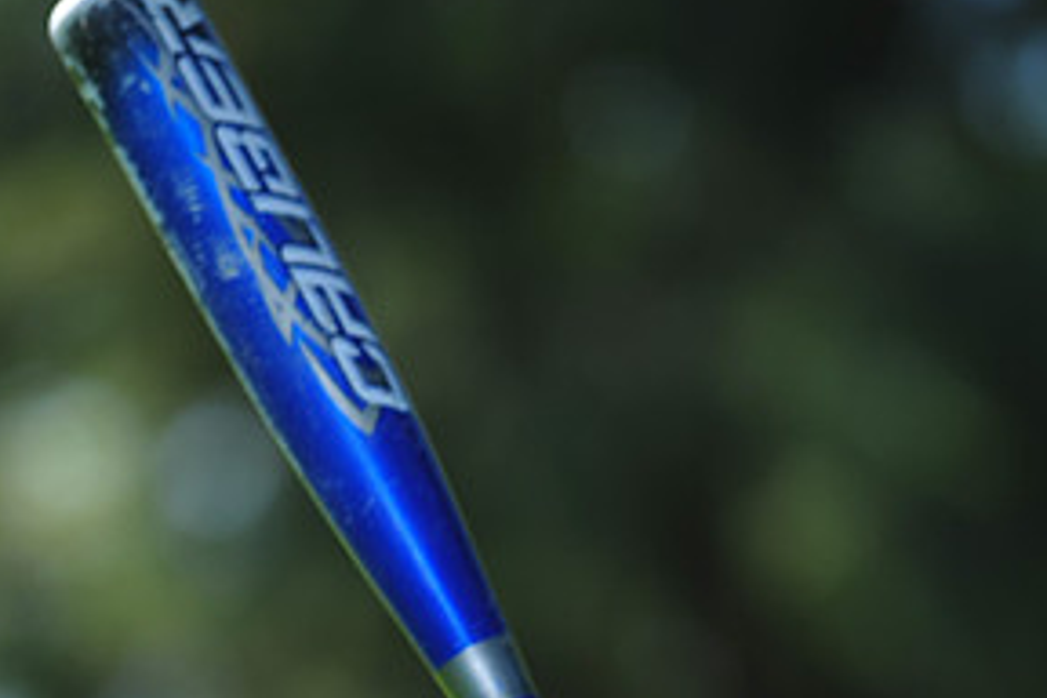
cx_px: 451
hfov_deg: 5.1
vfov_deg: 3.4
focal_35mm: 402
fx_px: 11691
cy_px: 887
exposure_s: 1/640
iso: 200
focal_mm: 200
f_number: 4.5
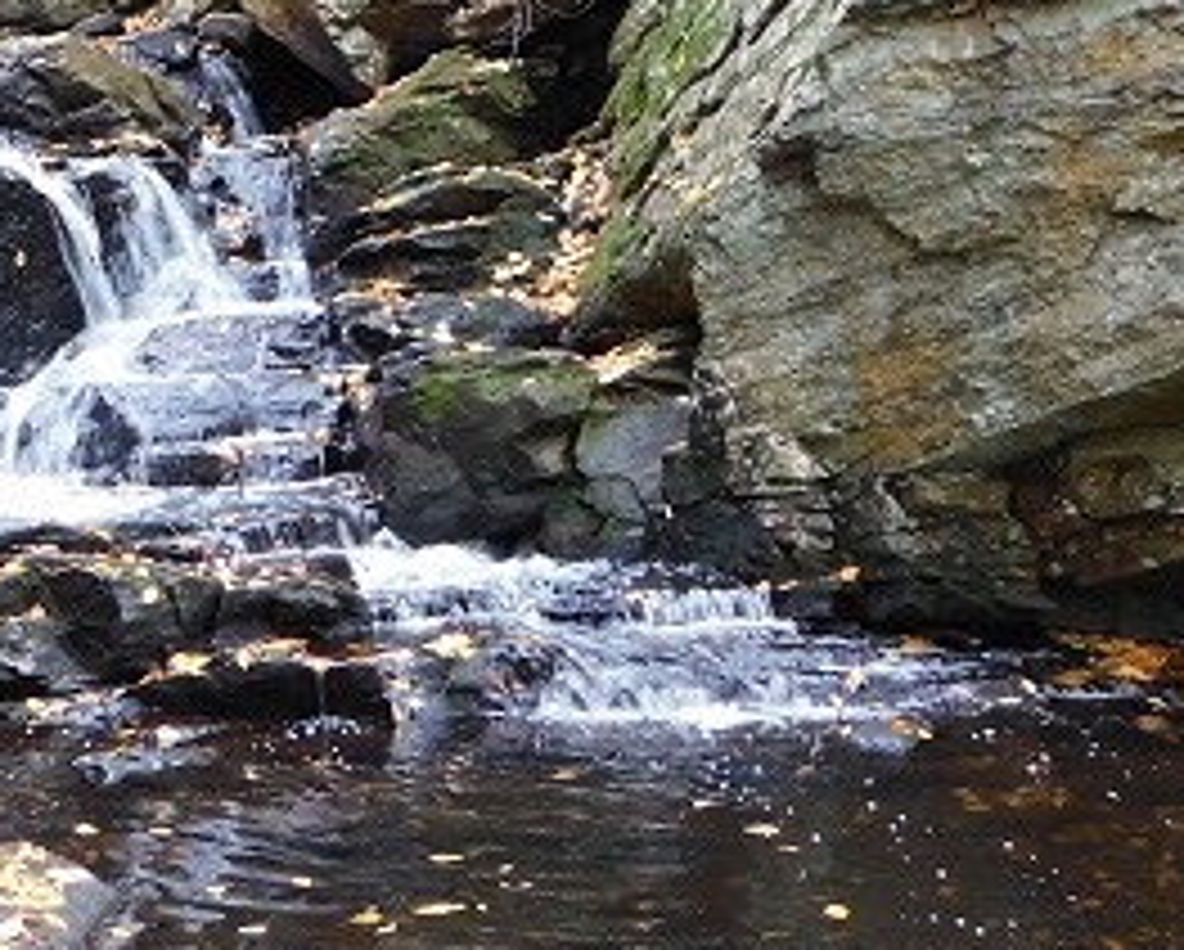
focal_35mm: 89
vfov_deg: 17.0
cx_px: 9
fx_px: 3122
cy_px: 63
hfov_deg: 20.8
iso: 400
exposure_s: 1/20
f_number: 3.6
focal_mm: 7.1
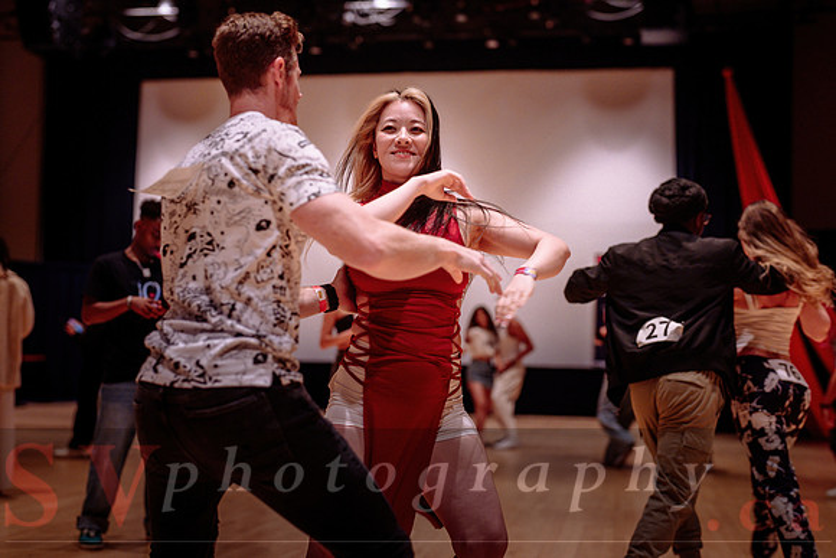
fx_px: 1232
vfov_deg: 25.5
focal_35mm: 53
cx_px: 400
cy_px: 273
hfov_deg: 37.5
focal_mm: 50
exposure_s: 1/160
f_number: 1.8
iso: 1600
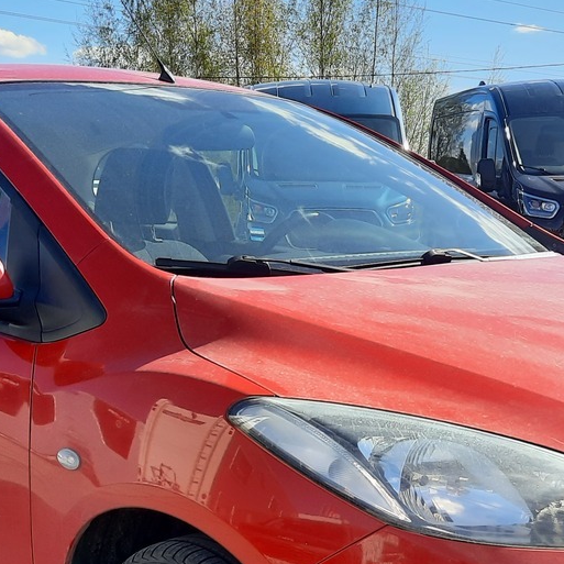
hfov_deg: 27.7
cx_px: 319
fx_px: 1143
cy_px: 530
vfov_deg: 26.6
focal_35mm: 62
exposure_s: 1/494
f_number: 2
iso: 32
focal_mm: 4.6
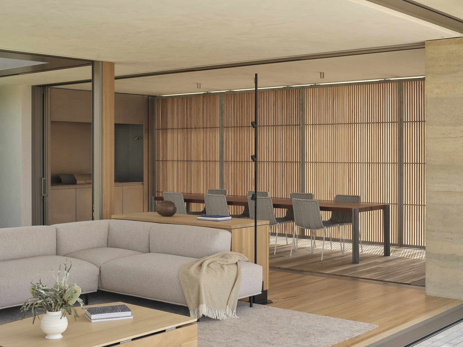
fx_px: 682
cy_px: 174
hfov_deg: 37.5
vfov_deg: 28.6
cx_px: 232
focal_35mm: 51
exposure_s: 1/25
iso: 160
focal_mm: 65
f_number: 16
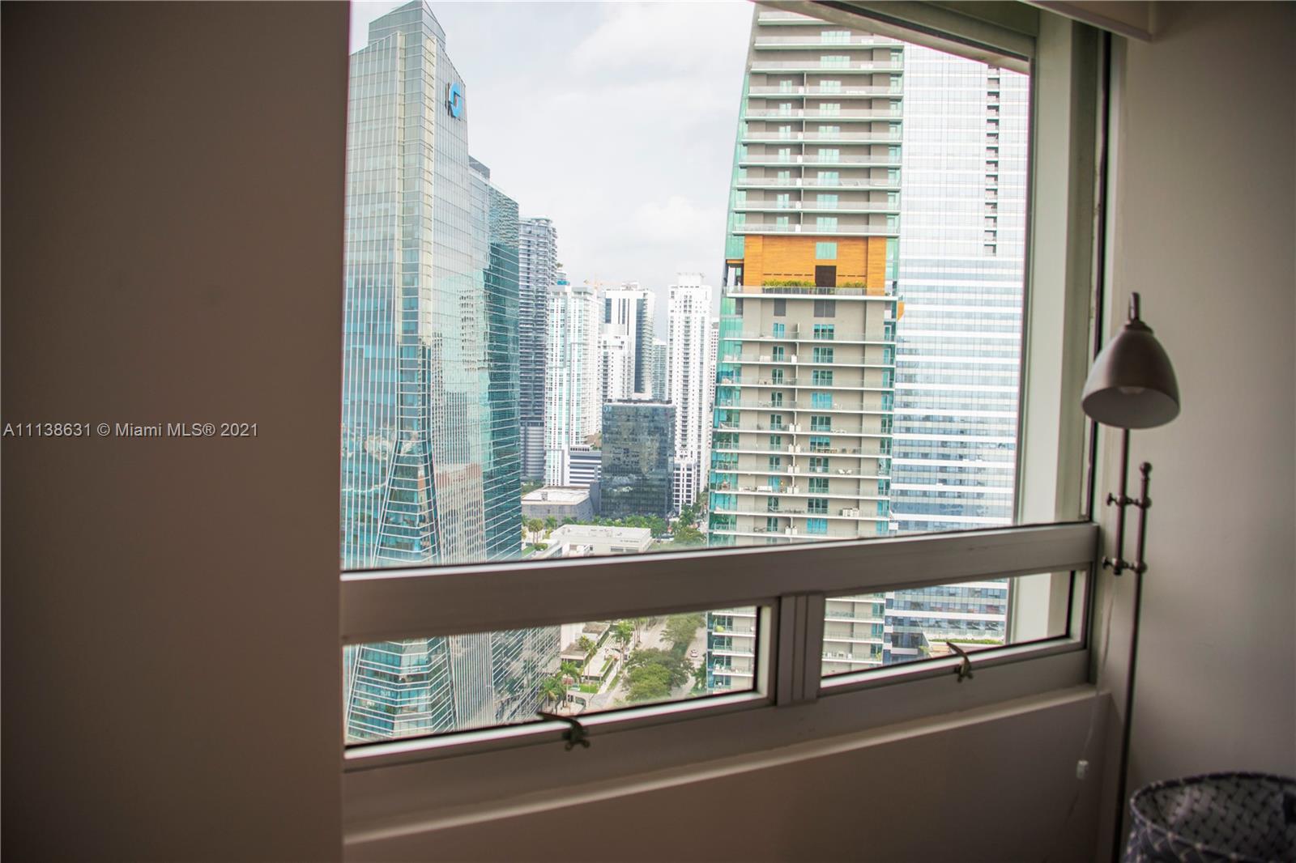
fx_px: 1008
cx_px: 648
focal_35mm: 28
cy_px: 432
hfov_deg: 65.5
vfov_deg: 46.4
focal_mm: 28
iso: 100
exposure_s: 1/60
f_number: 4
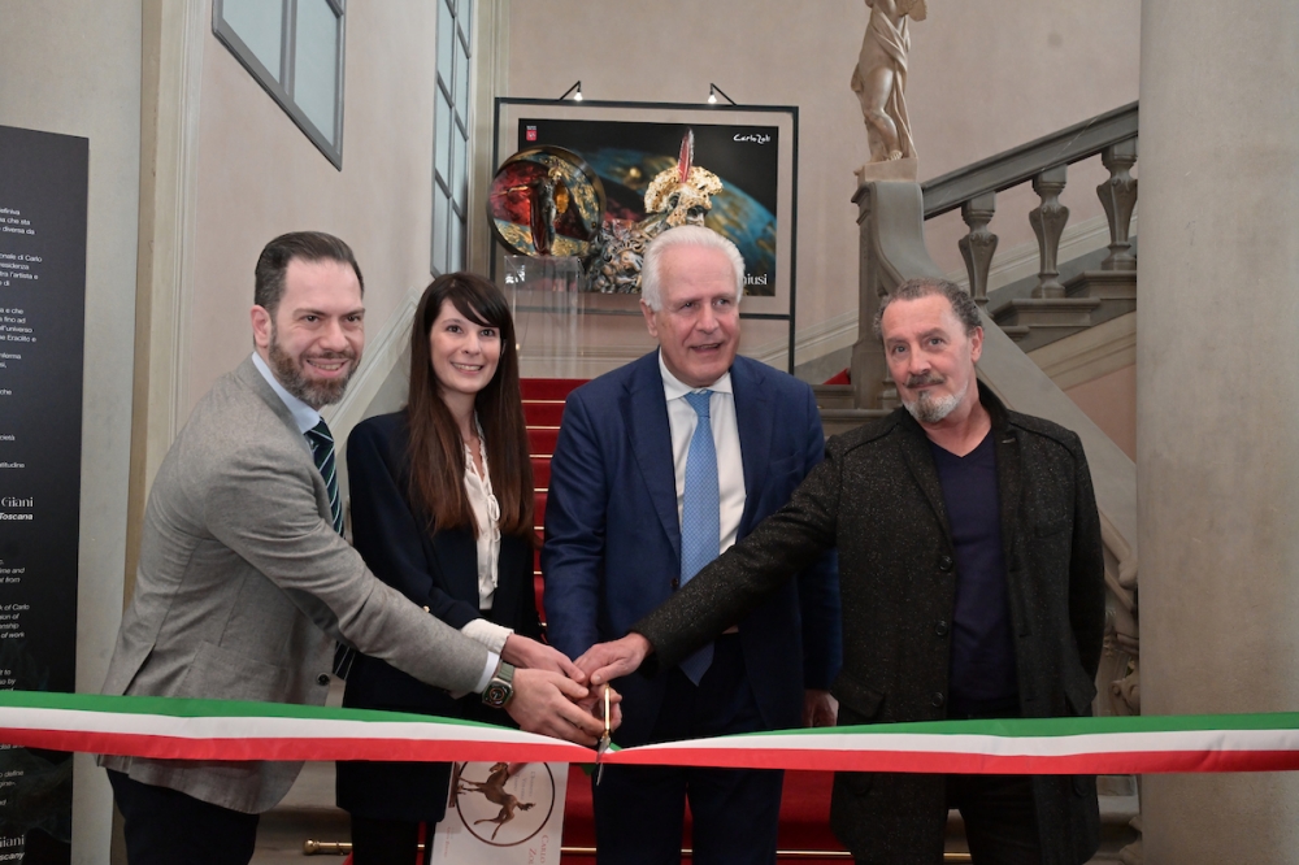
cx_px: 650
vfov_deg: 37.8
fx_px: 1262
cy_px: 432
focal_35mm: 35
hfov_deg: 54.5
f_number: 6.3
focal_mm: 35
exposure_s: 1/200
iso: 2500
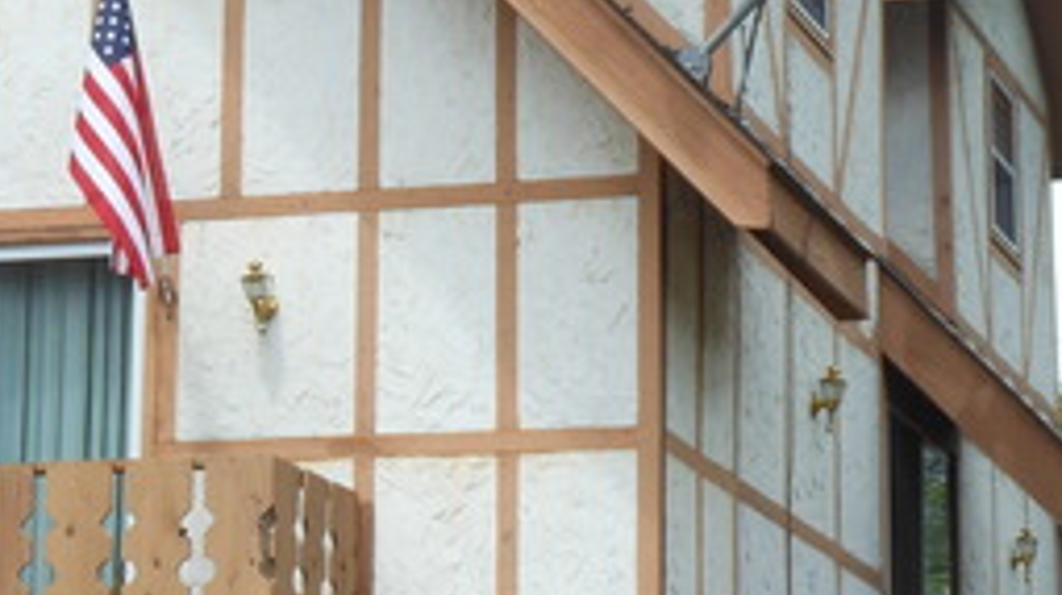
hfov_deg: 13.6
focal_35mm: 156
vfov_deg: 7.7
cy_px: -8
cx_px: 46
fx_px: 4390
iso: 80
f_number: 4.1
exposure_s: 1/400
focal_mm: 10.2
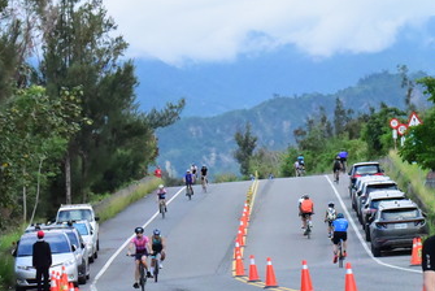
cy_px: 229
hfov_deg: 9.0
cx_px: 439
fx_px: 2757
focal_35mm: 228
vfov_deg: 6.0
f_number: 13
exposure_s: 1/2500
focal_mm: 98
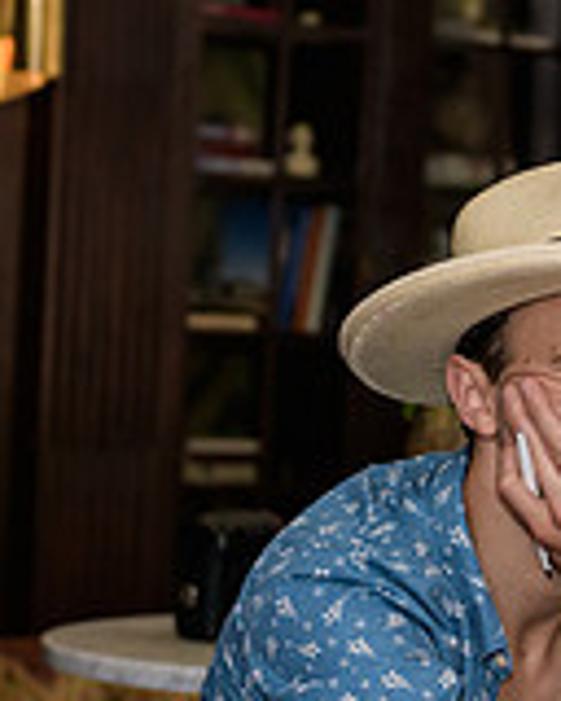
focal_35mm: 187
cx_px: 460
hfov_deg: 8.3
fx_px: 3881
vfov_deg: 10.3
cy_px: 497
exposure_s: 1/100
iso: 1000
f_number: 3.2
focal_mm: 55
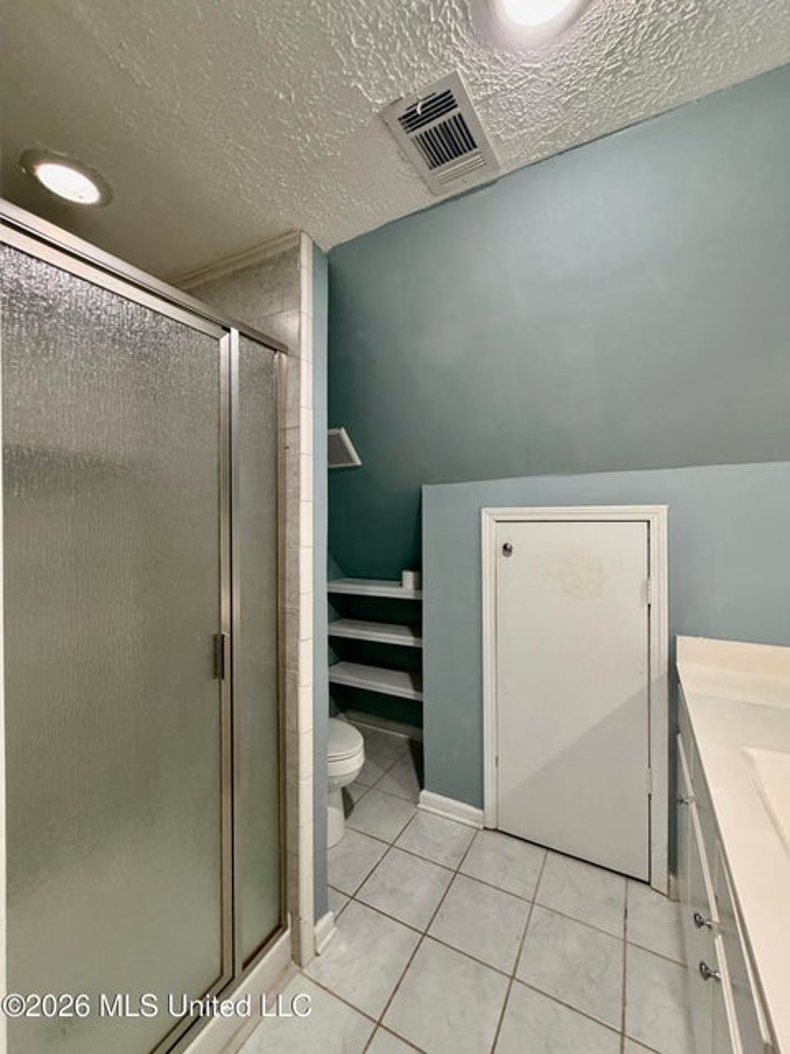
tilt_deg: +0.1
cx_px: 395
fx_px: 426
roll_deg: -0.3
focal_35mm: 14
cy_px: 527
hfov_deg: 85.7
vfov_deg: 102.1
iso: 320
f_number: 2.2
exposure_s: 1/60
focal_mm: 2.22
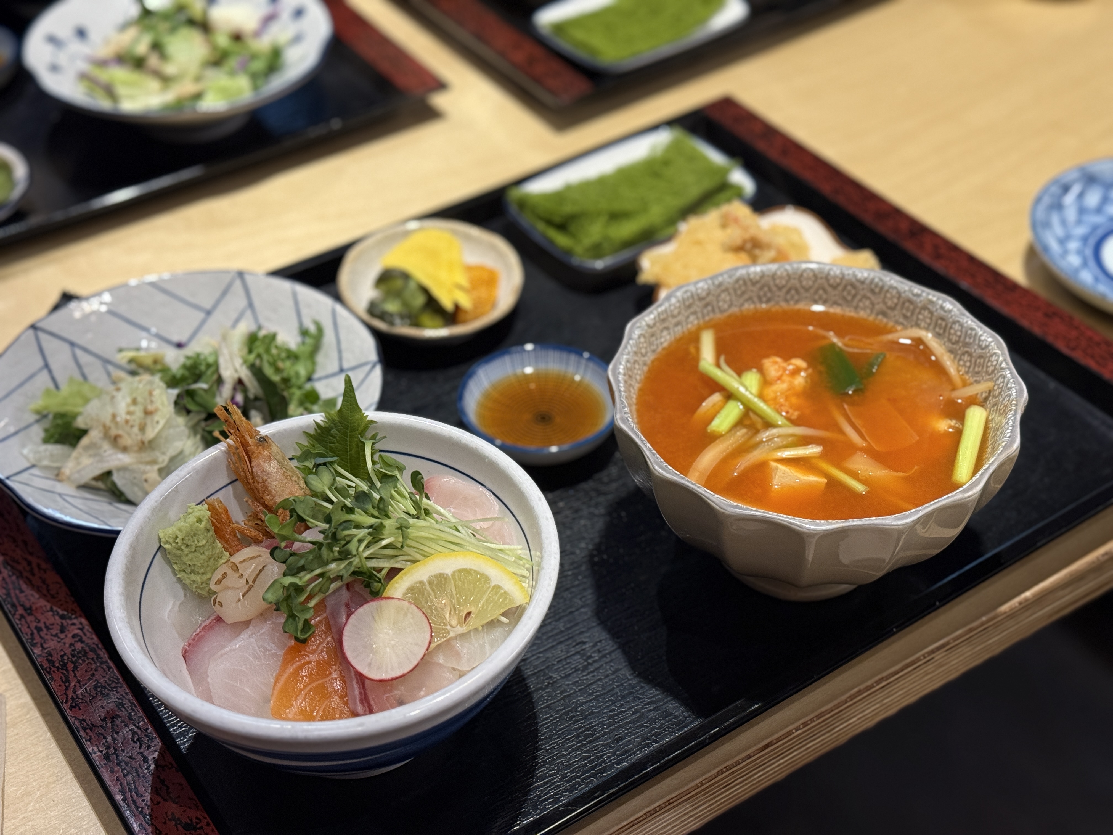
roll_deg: +0.4
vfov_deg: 30.3
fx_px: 1543
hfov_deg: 39.7
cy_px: 418
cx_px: 556
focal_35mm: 48
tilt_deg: -41.5
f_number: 1.78
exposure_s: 1/60
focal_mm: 6.76
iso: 250
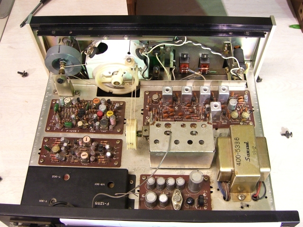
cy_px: 114
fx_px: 333
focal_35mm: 38
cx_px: 152
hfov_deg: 49.0
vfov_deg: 37.7
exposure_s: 1/20
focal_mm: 7.9
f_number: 2.8
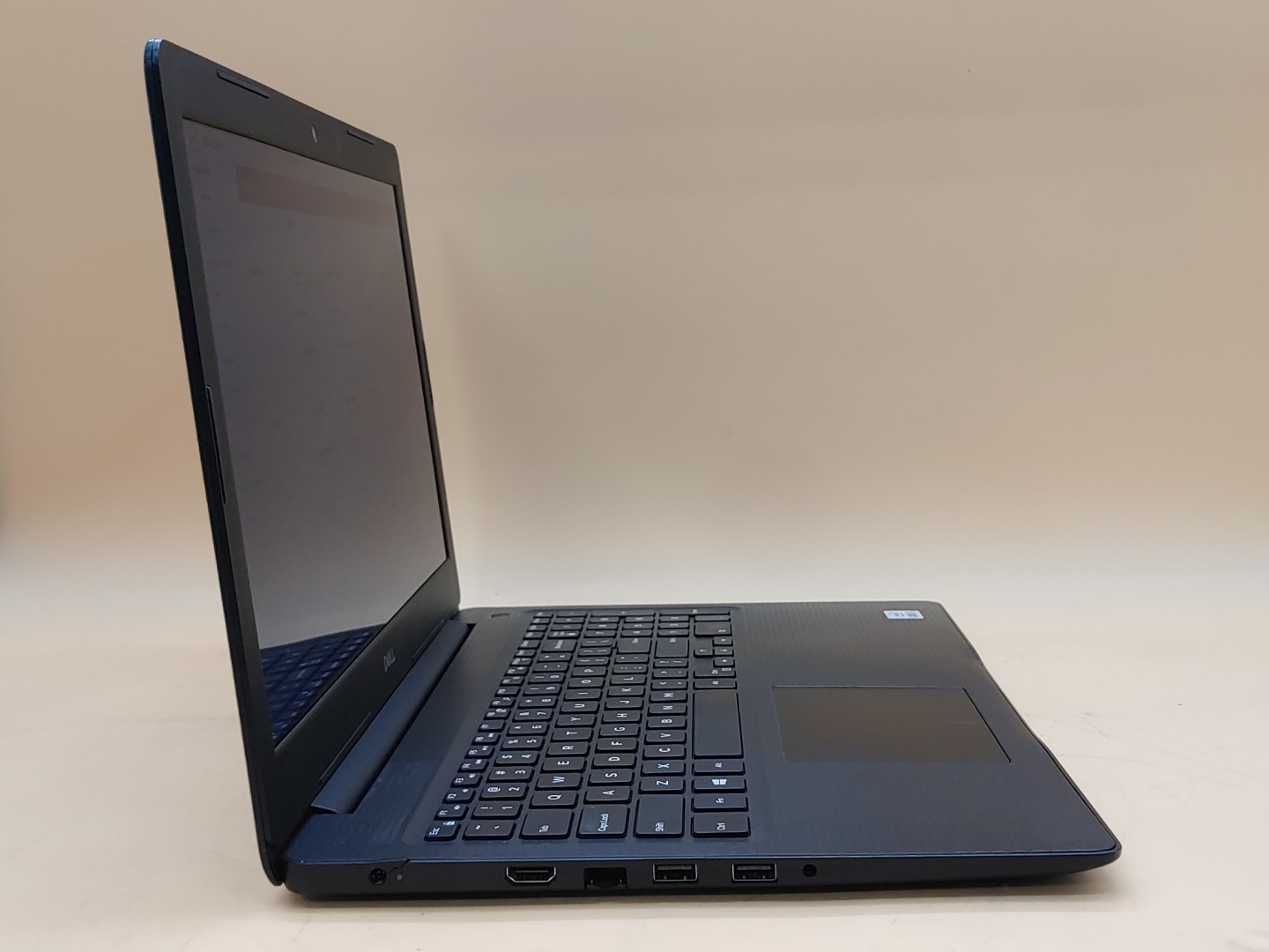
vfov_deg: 35.1
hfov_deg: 45.8
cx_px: 634
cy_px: 476
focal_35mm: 41
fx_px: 1503
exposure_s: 1/100
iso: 50
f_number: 1.8
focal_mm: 4.36
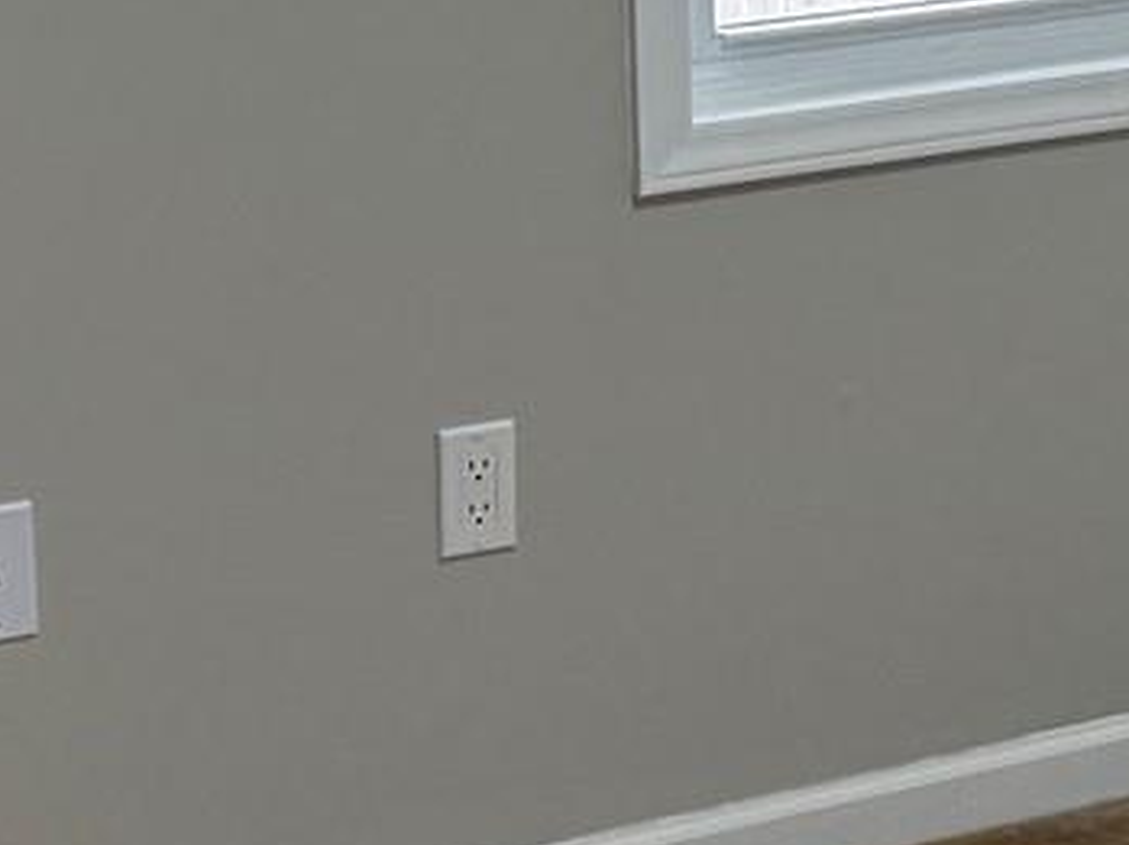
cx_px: 1417
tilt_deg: -11.5
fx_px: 4594
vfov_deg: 10.4
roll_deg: -0.9
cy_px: 39
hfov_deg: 13.6
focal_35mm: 141
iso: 250
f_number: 1.78
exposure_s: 1/120
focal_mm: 6.76
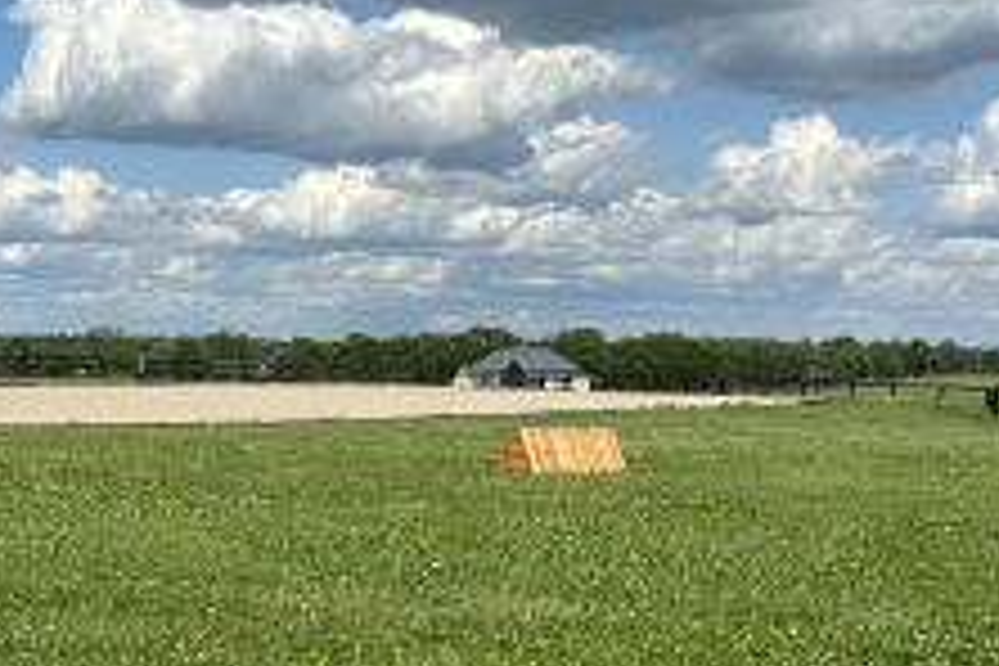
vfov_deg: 17.7
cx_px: 466
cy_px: 670
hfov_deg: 27.0
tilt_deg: -7.1
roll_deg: -0.9
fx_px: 2081
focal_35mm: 75
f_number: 1.78
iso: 80
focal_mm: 6.86
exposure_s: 1/7576
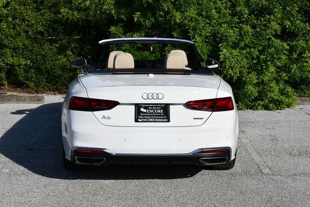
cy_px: 104
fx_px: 603
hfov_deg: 28.8
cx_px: 155
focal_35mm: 70
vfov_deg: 19.5
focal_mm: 35
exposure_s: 1/320
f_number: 9
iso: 100
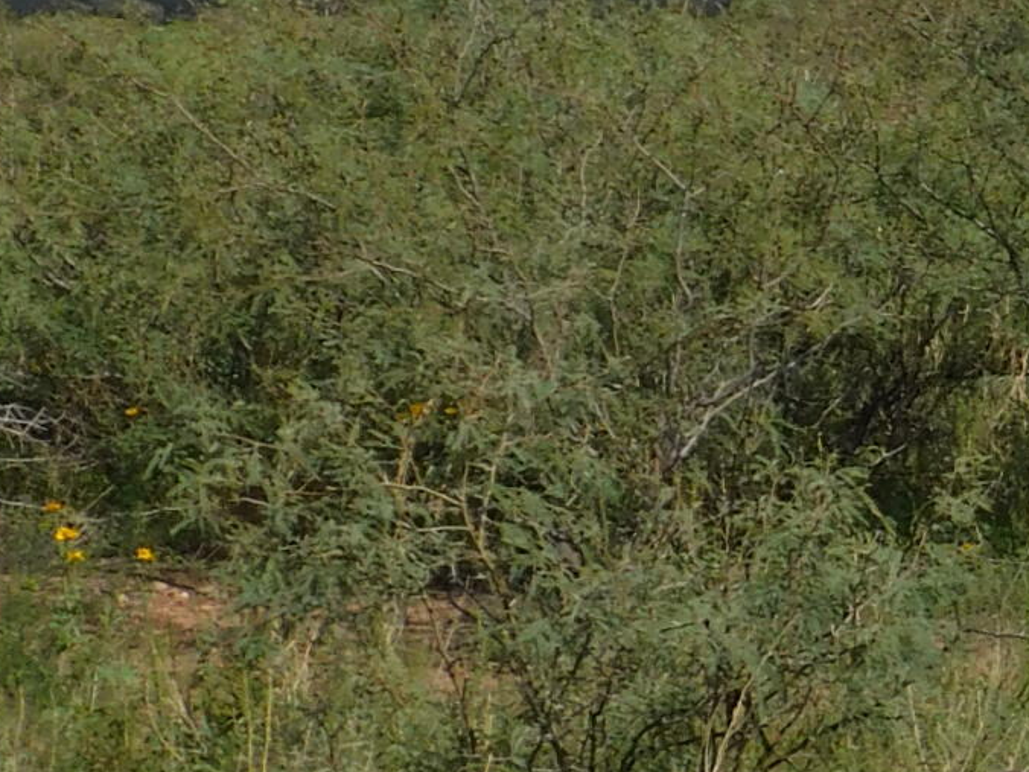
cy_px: 126
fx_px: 6599
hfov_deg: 8.4
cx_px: 2187
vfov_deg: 6.7
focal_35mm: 222
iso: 125
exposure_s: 1/1600
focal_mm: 9
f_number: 4.5
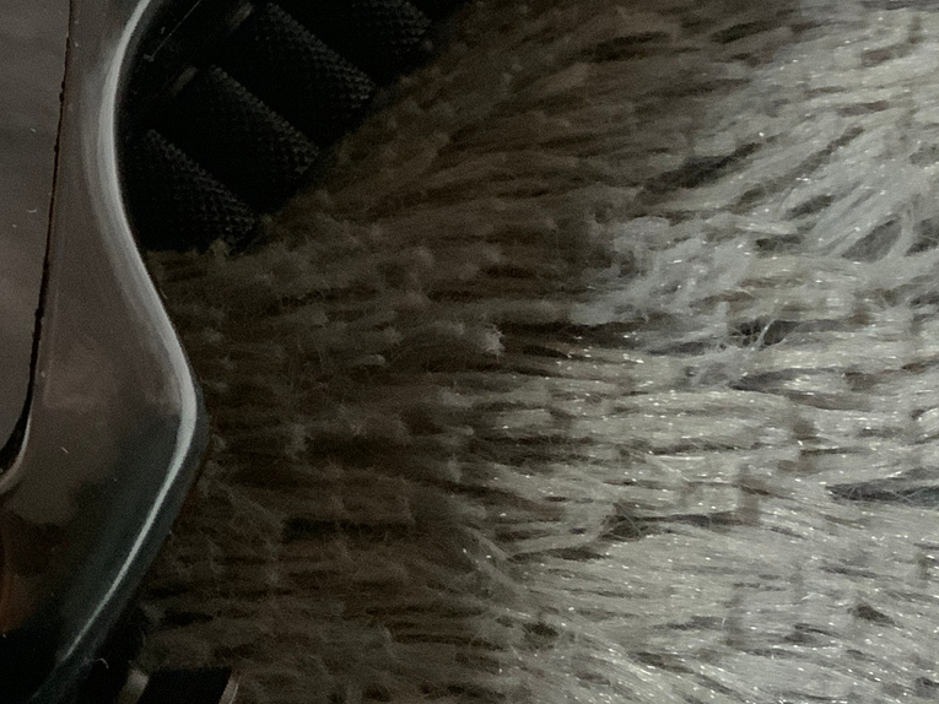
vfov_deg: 14.9
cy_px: -38
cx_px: -516
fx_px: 2632
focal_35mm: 97
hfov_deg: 17.8
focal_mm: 3
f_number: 1.8
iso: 250
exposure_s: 1/35
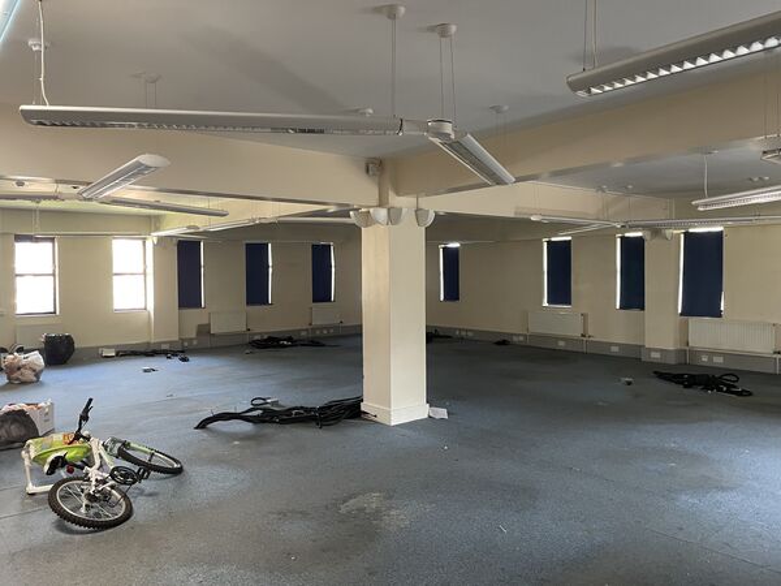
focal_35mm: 26
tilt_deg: -0.7
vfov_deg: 53.1
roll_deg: +1.0
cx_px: 390
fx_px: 587
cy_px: 293
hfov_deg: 67.3
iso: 500
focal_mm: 4.2
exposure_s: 1/60
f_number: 1.6
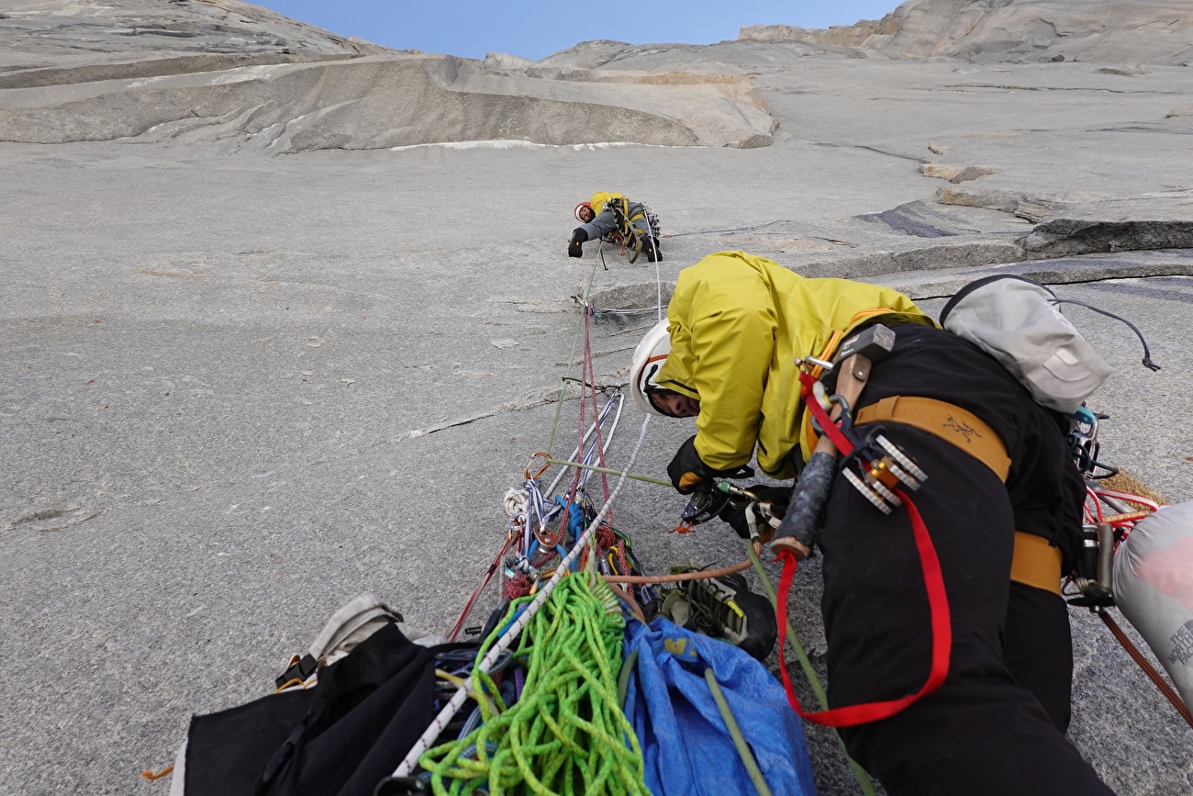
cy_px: 398
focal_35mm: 24
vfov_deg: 53.1
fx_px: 795
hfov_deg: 73.7
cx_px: 596
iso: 320
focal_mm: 9
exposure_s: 1/2000
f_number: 2.8
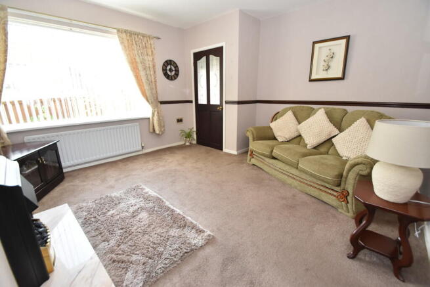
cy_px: 144
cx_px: 215
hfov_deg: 100.4
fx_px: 179
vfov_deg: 77.4
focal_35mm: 15
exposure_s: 1/100
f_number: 5
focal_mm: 10
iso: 800
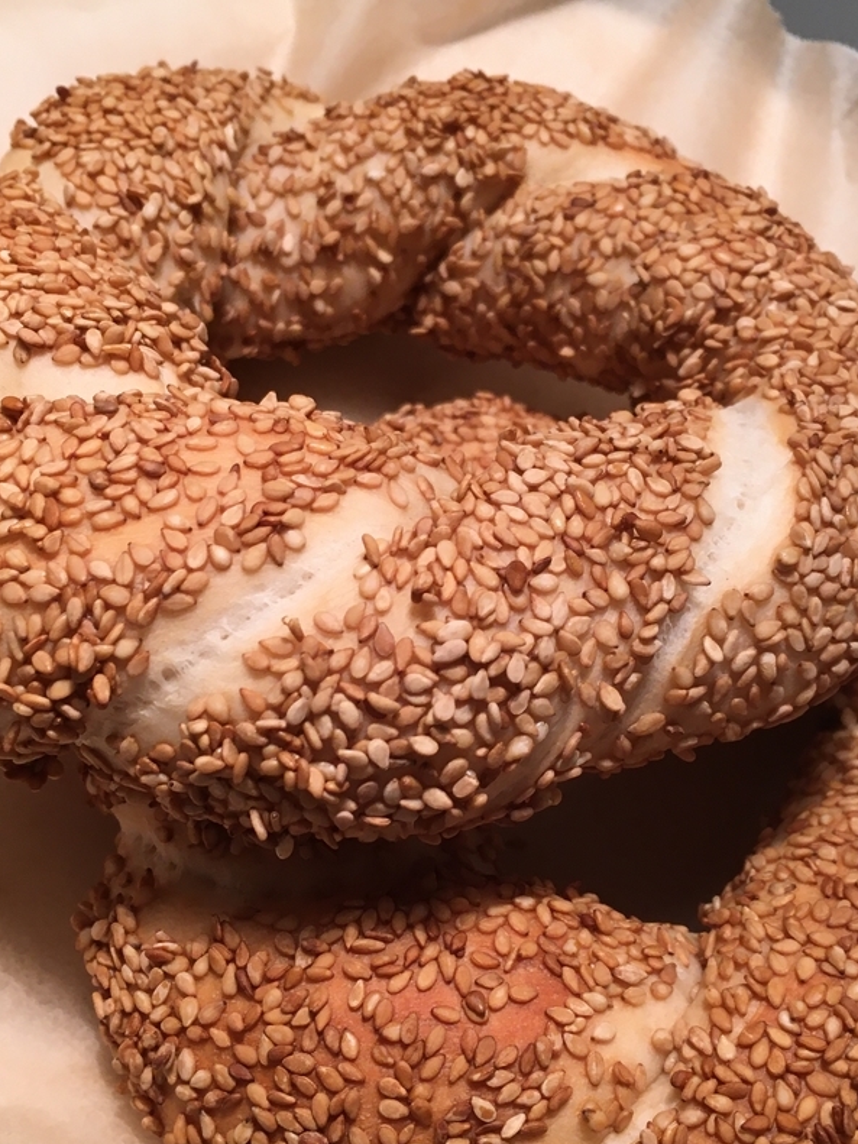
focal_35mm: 44
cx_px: 449
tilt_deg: -47.1
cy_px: 631
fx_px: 1455
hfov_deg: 32.9
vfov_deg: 42.9
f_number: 2.2
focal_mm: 4.15
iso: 32
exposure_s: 1/30
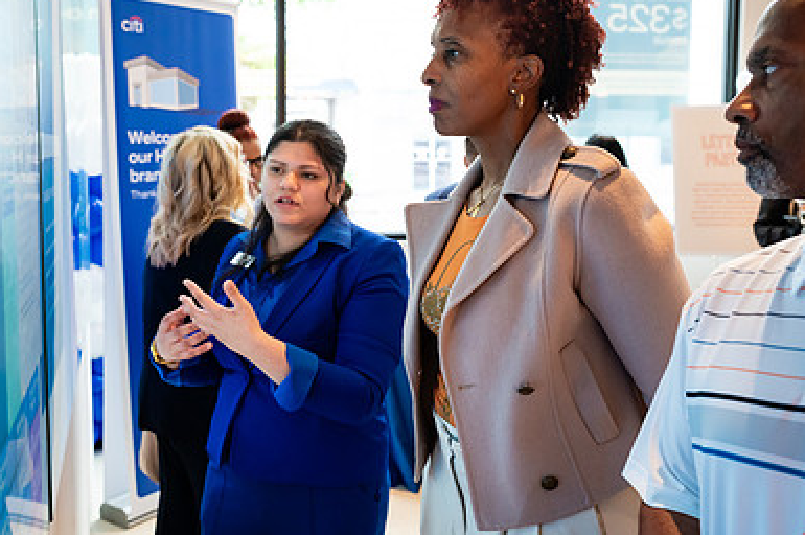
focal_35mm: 39
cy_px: 217
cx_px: 313
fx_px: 871
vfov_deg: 34.1
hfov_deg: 49.2
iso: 1600
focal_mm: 24
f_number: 3.2
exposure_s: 1/320
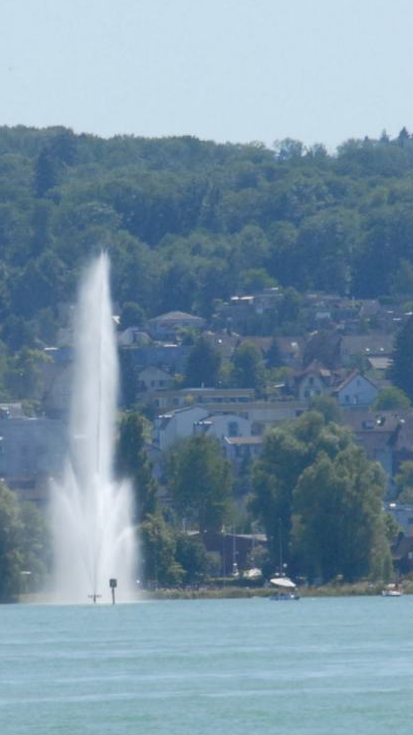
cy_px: 300
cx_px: 125
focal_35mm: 770
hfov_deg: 1.6
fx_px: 14996
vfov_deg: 2.8
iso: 640
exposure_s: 1/640
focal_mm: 200
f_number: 11
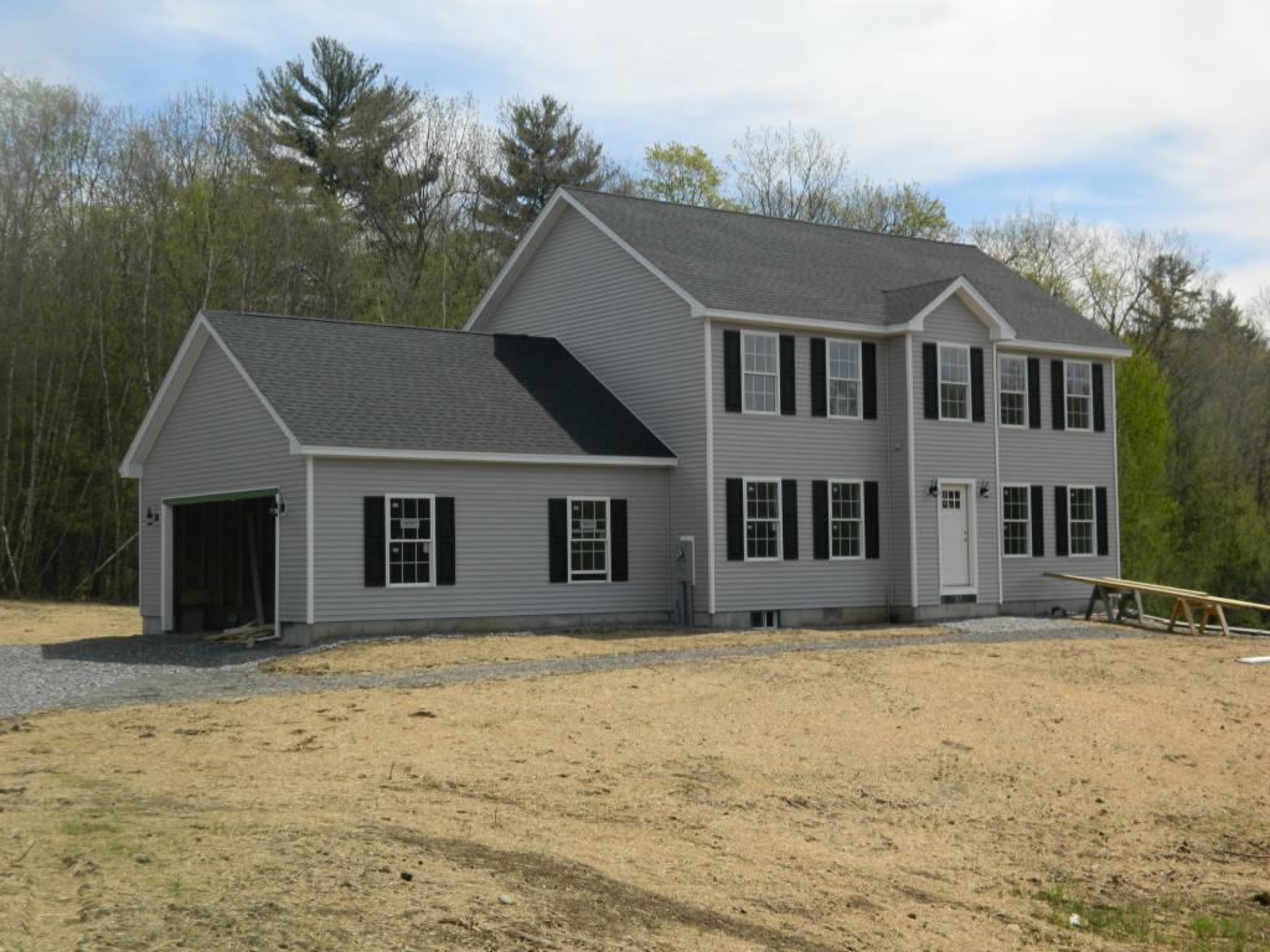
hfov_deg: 40.4
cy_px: 476
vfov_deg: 30.9
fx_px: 1724
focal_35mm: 47
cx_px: 635
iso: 110
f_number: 10.2
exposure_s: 1/200
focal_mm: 8.4
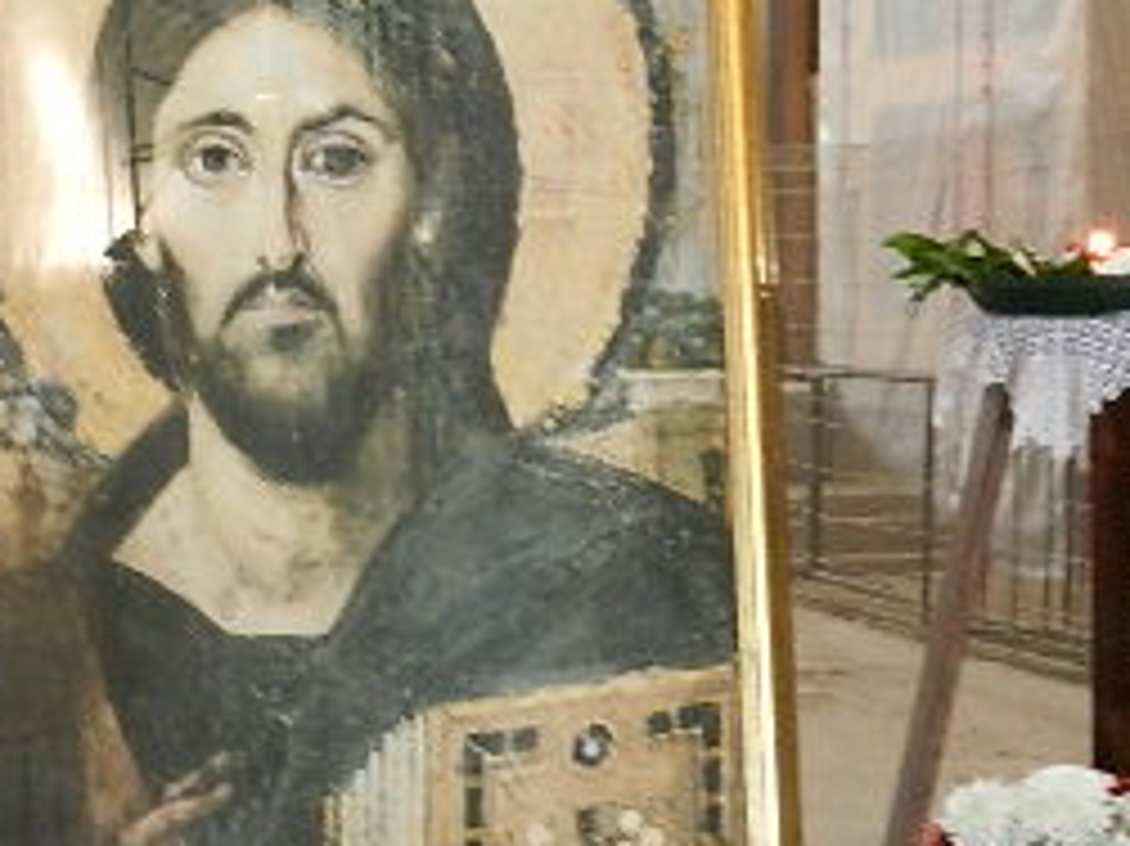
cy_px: 536
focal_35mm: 97
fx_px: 3165
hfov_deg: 20.1
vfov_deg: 15.2
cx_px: 293
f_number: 4
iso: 400
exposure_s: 1/5
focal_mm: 6.9
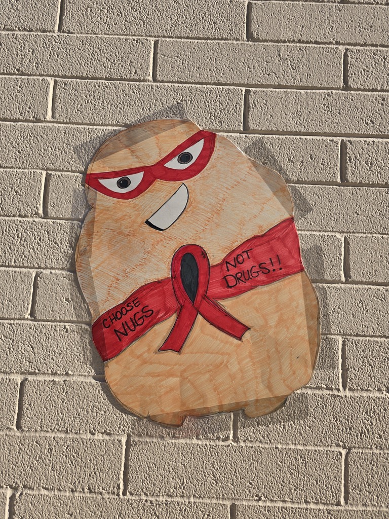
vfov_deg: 73.9
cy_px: 260
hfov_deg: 58.9
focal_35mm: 23
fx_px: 345
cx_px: 194
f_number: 1.7
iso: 12
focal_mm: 6.3
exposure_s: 1/1199
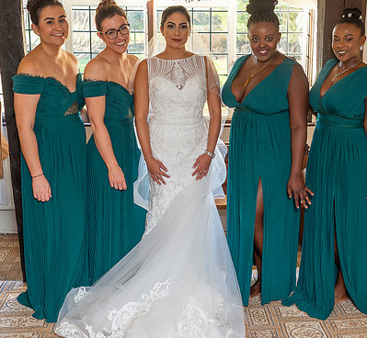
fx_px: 715
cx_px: 193
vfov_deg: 26.6
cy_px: 161
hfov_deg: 28.8
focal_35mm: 62
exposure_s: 1/80
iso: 125
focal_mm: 35
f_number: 3.2
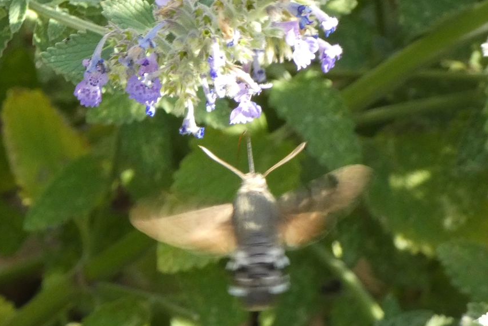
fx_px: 6426
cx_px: 244
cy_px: 183
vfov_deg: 2.9
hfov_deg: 4.3
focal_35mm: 474
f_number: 5.6
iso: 500
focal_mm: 81.4
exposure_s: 1/100
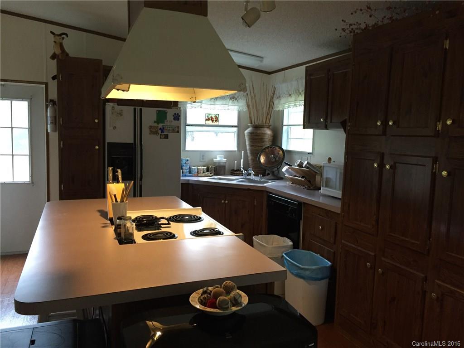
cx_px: 232
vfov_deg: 48.2
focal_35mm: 29
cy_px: 174
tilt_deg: -5.4
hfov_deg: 61.7
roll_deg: -2.9
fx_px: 389
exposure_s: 1/30
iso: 160
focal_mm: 4.15
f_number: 2.2
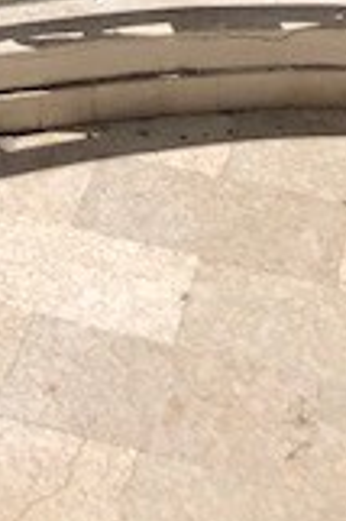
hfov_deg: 11.7
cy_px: -314
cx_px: 10
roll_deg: -1.2
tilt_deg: -18.7
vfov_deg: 15.9
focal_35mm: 116
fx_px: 1676
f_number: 1.8
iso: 20
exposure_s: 1/3205
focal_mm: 4
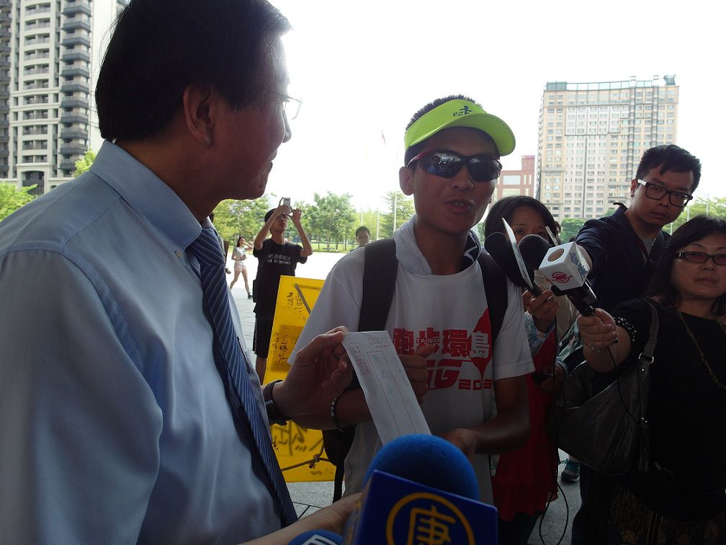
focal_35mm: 24
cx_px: 363
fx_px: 503
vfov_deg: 56.8
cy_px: 272
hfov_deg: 71.6
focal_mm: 5.2
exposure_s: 1/350
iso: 80
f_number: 2.8
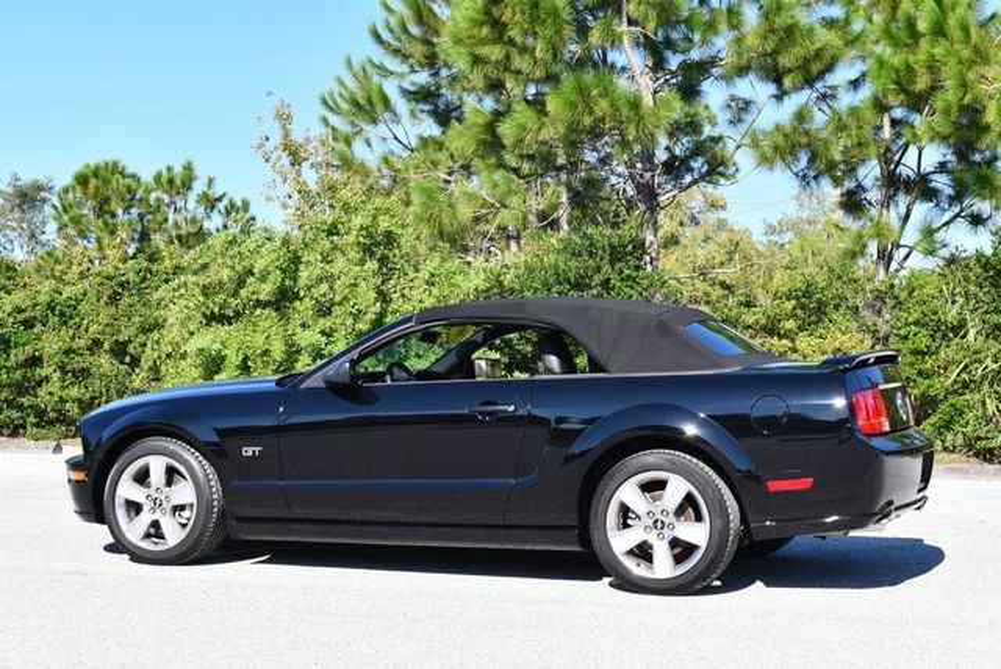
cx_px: 500
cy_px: 334
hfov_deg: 31.4
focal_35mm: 64
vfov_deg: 21.3
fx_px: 1781
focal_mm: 32
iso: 200
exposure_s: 1/250
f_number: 8
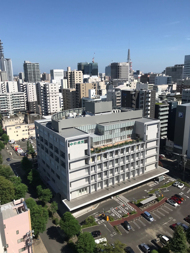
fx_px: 205
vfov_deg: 63.4
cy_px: 126
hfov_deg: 49.7
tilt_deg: -12.0
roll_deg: +0.2
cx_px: 95
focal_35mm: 28
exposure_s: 1/3690
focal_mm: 3.99
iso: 20
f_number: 1.8
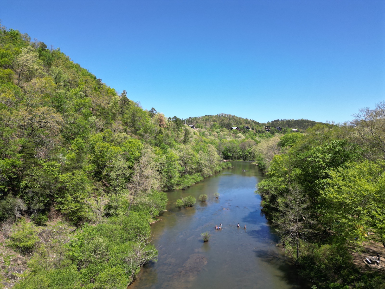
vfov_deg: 56.8
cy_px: 144
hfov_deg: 71.6
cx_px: 192
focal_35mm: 24
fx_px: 267
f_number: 1.7
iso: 100
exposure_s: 1/1600
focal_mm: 6.72
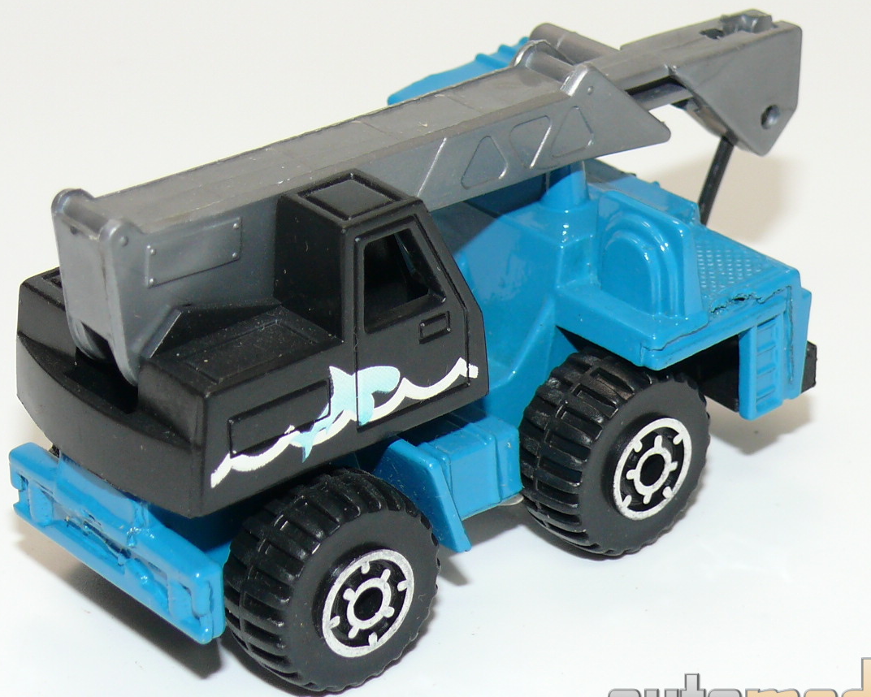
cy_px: 294
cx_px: 420
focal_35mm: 118
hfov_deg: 16.3
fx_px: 3042
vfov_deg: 13.1
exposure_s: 1/30
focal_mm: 11.8
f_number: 4
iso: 100
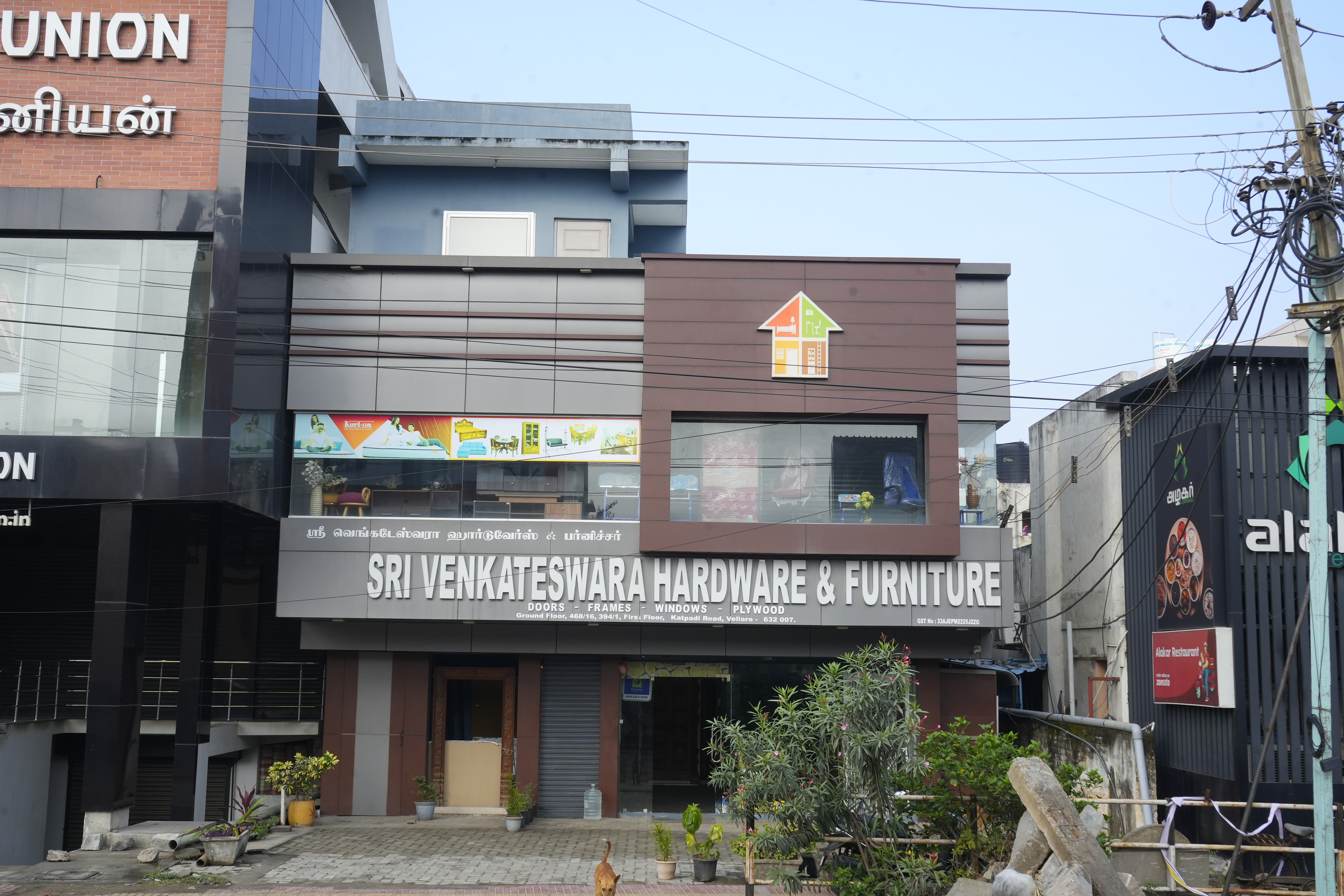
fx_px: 1456
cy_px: 448
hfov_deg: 49.6
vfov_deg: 34.2
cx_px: 672
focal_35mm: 39
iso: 800
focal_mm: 39
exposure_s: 1/320
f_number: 13
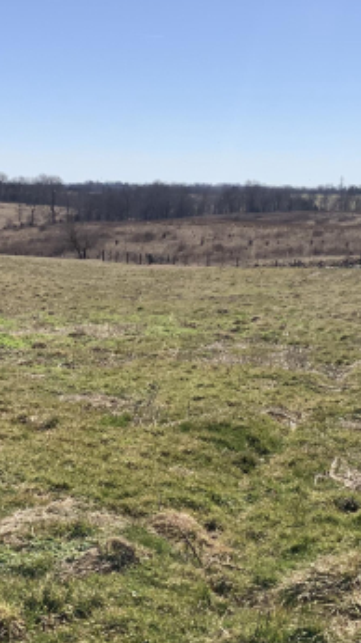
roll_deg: -1.4
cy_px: 349
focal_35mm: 61
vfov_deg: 34.3
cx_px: 194
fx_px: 1038
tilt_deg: -9.6
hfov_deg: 19.7
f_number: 1.8
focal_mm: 3
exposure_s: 1/3125
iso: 20
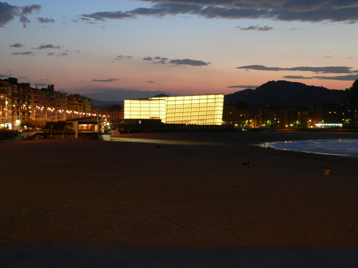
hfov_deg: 26.0
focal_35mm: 75
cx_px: 179
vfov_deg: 19.6
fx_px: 776
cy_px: 134
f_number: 3.7
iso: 80
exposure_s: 1
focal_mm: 12.4
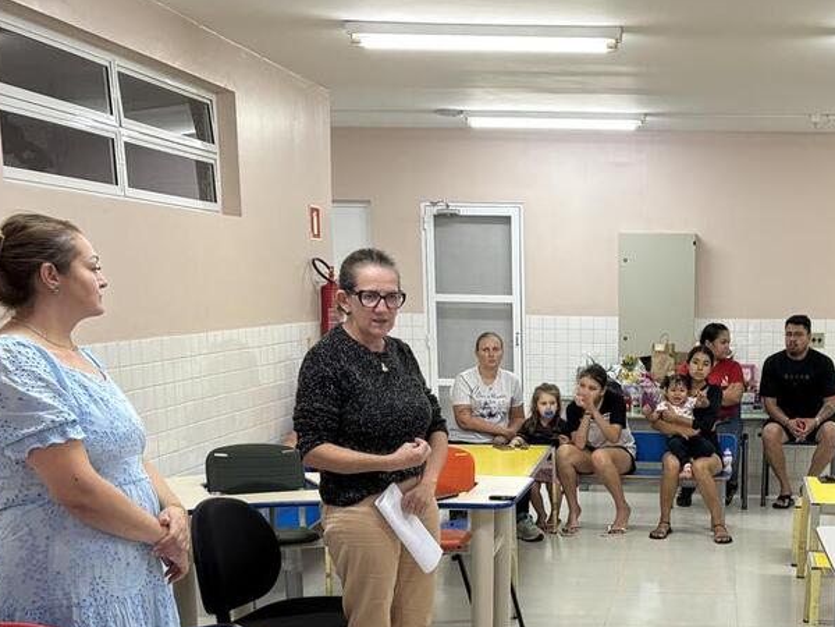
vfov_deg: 27.3
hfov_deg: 35.7
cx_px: 660
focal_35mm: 52
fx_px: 1254
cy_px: 532
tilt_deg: -12.1
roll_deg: -0.7
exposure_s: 1/60
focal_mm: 5.96
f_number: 1.6
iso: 100
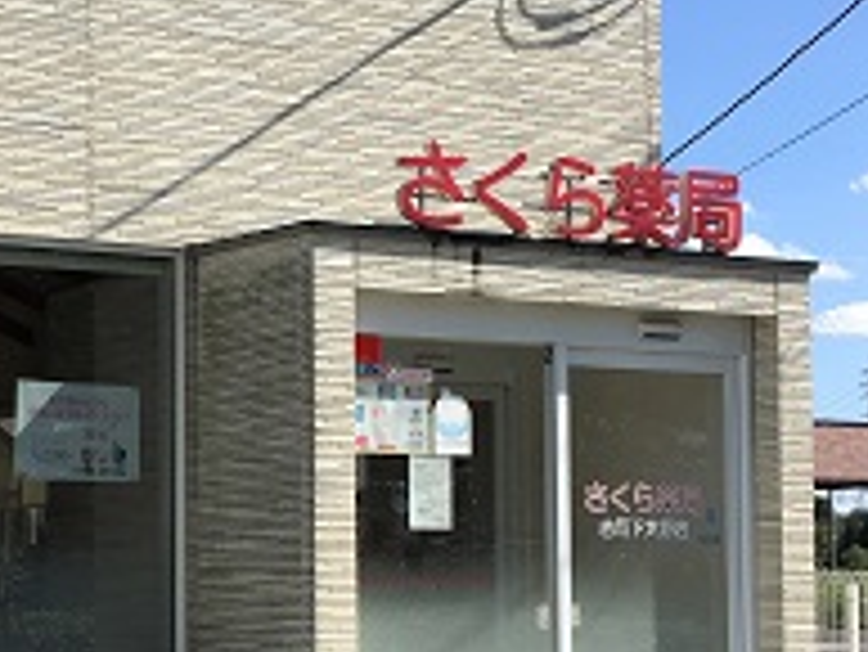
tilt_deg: +2.9
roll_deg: +0.2
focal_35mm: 72
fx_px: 1807
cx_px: 58
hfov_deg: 26.0
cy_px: 400
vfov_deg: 20.4
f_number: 2.2
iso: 25
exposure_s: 1/2024
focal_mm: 4.15
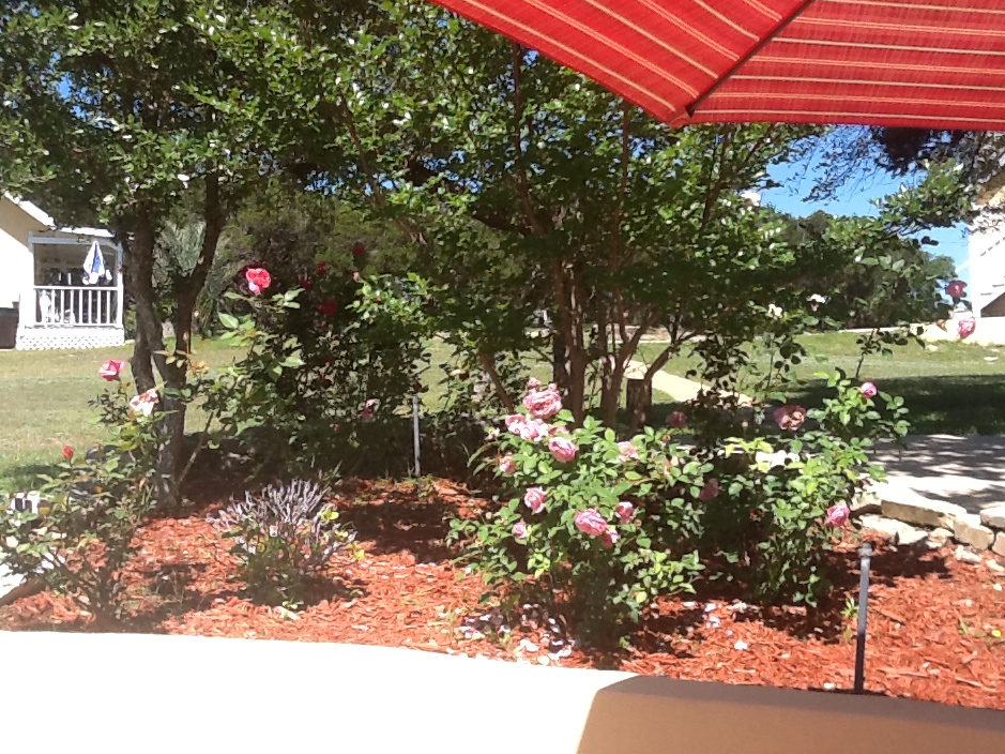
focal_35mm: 45
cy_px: 377
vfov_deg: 32.2
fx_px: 1306
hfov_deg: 42.1
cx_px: 513
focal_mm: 2.03
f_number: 2.4
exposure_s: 1/743
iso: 40
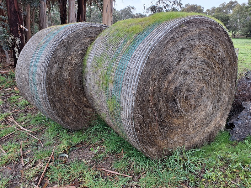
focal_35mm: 27
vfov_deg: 51.4
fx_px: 196
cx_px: 126
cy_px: 94
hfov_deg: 65.3
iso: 40
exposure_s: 1/284
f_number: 1.9
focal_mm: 3.58
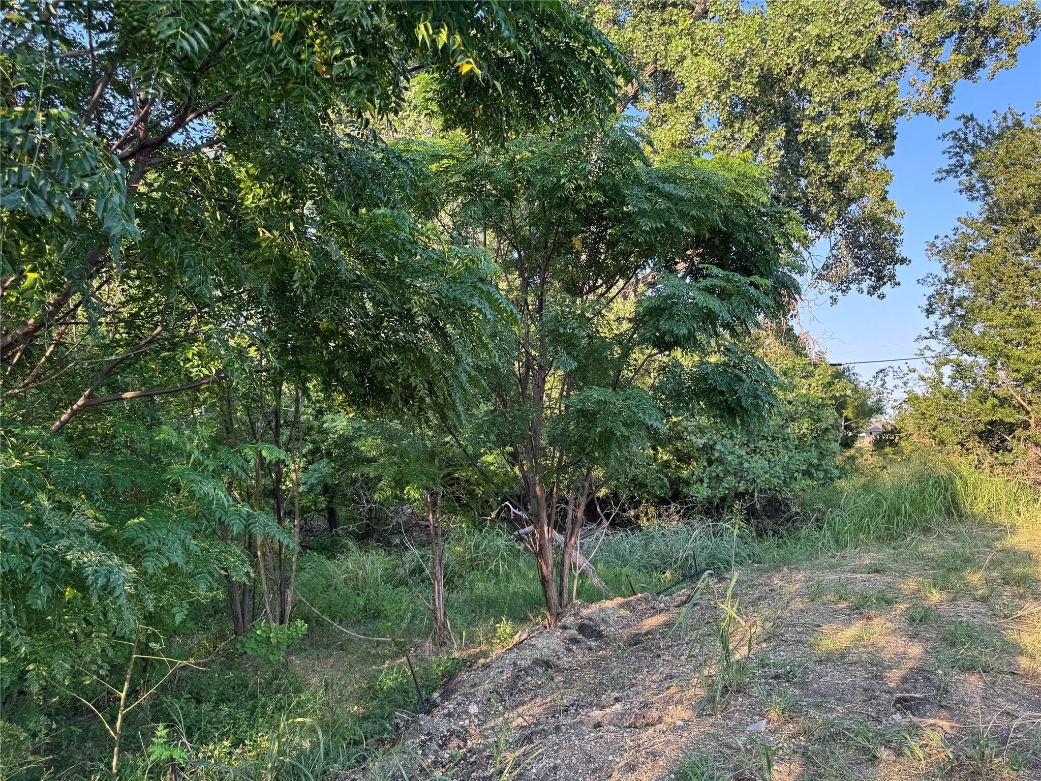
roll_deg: +1.1
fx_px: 722
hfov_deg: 71.6
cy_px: 390
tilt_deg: +3.9
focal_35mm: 24
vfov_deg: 56.8
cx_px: 520
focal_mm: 6.76
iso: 80
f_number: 1.78
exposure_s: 1/309
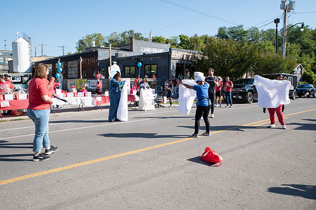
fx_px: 267
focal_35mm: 30
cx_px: 158
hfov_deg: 61.3
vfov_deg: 43.0
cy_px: 105
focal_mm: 29
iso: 160
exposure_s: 1/200
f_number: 9
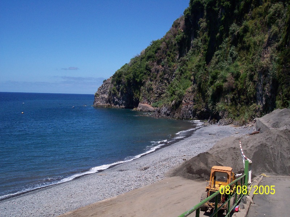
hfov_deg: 49.0
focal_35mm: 38
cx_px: 145
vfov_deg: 37.7
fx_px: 318
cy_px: 108
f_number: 4.8
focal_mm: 8
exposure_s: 1/1000
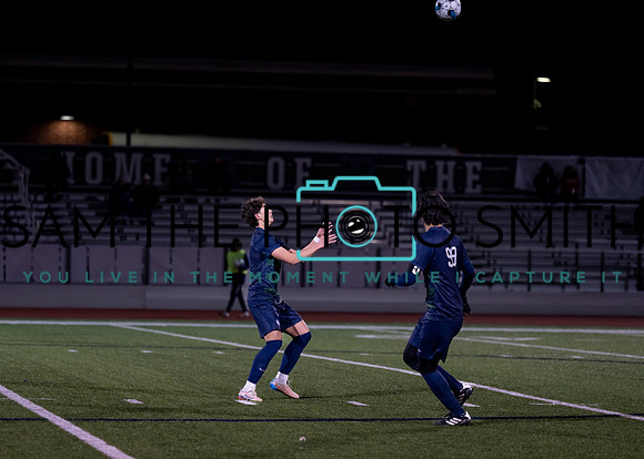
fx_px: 2954
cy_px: 231
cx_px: 296
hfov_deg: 12.4
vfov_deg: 8.9
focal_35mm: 162
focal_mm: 145
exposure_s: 1/1000
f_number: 2.8
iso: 2500
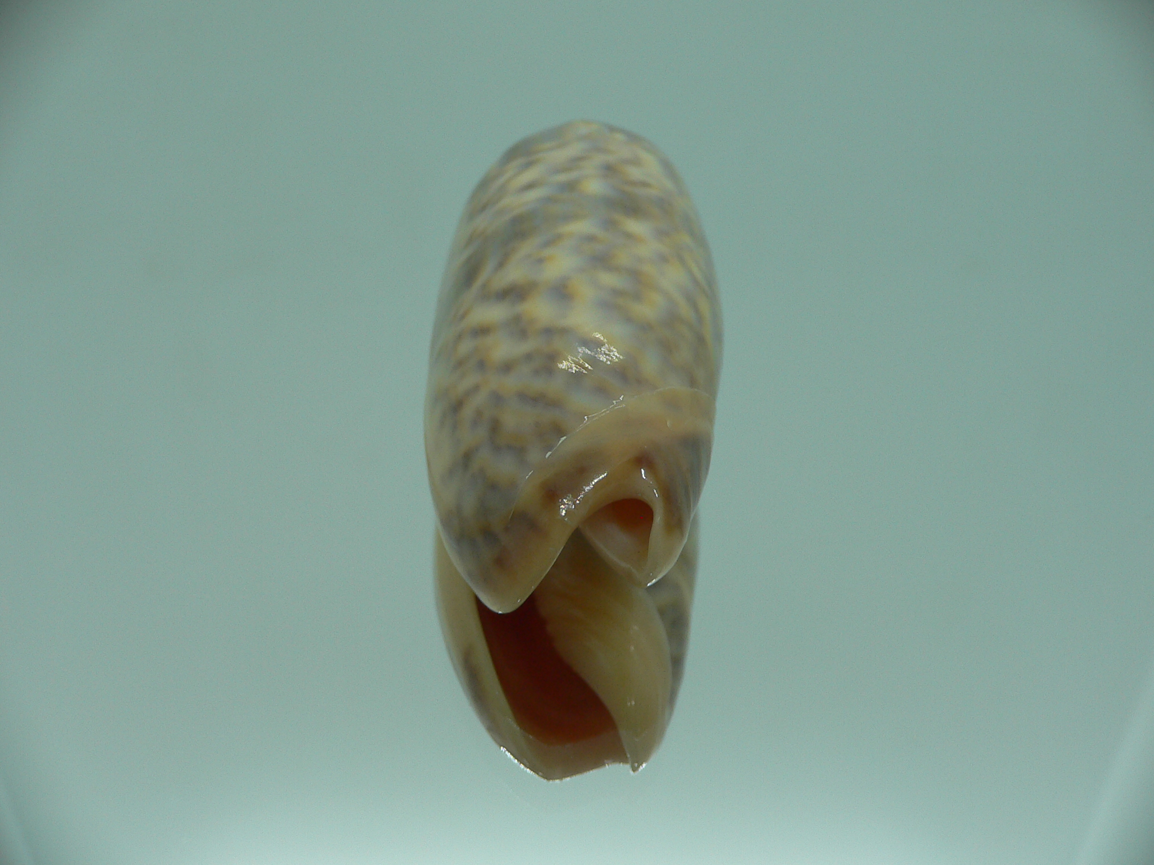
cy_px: 432
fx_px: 1167
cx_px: 577
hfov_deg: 52.6
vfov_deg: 40.7
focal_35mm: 35
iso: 80
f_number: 2.8
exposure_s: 1/80
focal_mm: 4.6
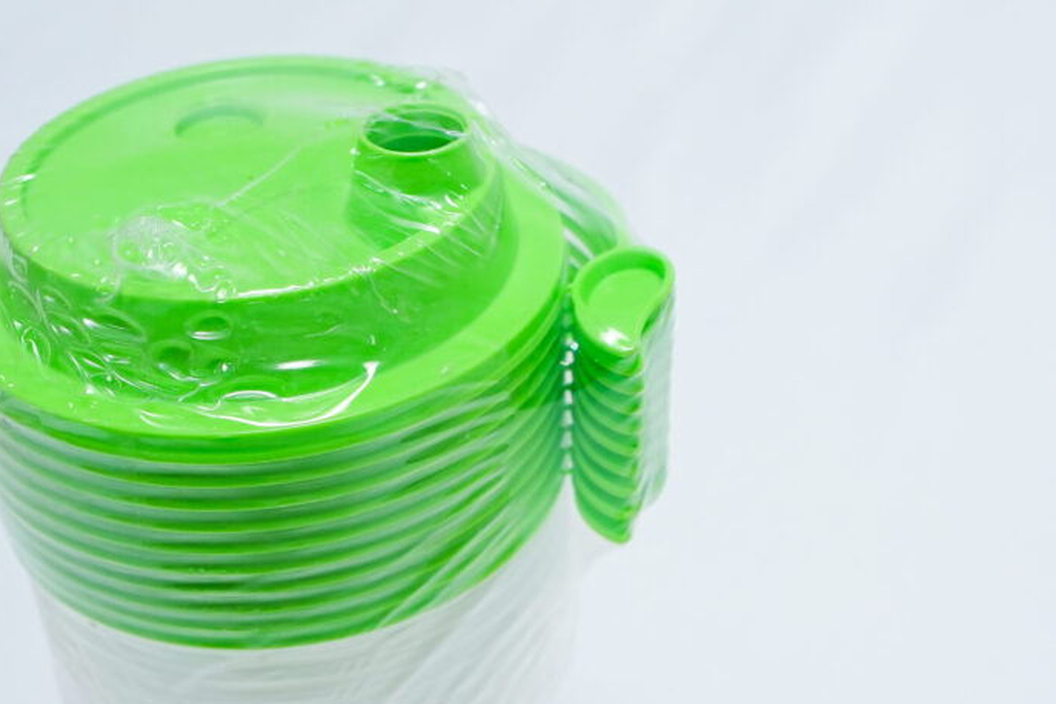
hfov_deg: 37.5
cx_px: 530
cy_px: 357
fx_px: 1555
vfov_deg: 25.5
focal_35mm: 53
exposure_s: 1/160
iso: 2500
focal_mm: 35
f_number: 9
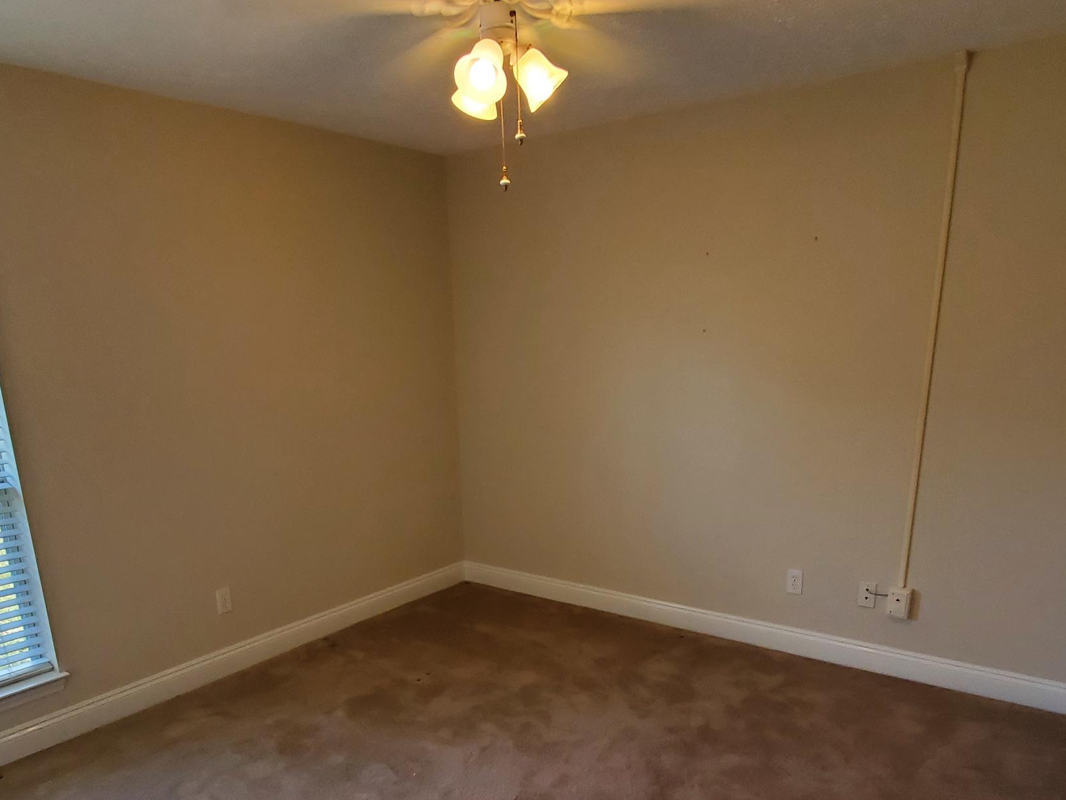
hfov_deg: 71.6
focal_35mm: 24
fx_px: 739
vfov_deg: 55.6
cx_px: 527
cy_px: 537
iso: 160
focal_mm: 1.8
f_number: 2.2
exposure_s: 1/59
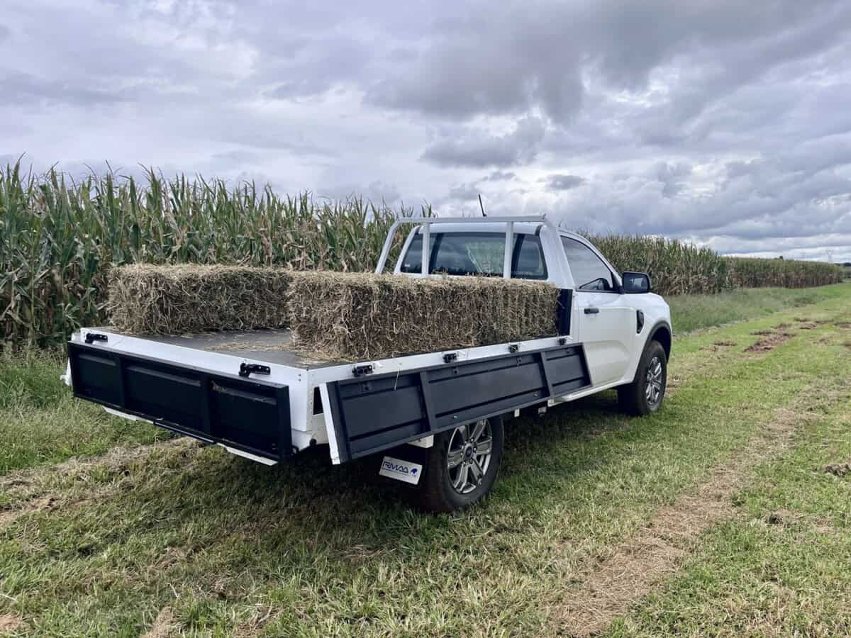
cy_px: 319
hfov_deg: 67.3
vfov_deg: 53.1
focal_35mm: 26
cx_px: 426
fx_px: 639
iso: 50
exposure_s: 1/906
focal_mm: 5.1
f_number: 1.6
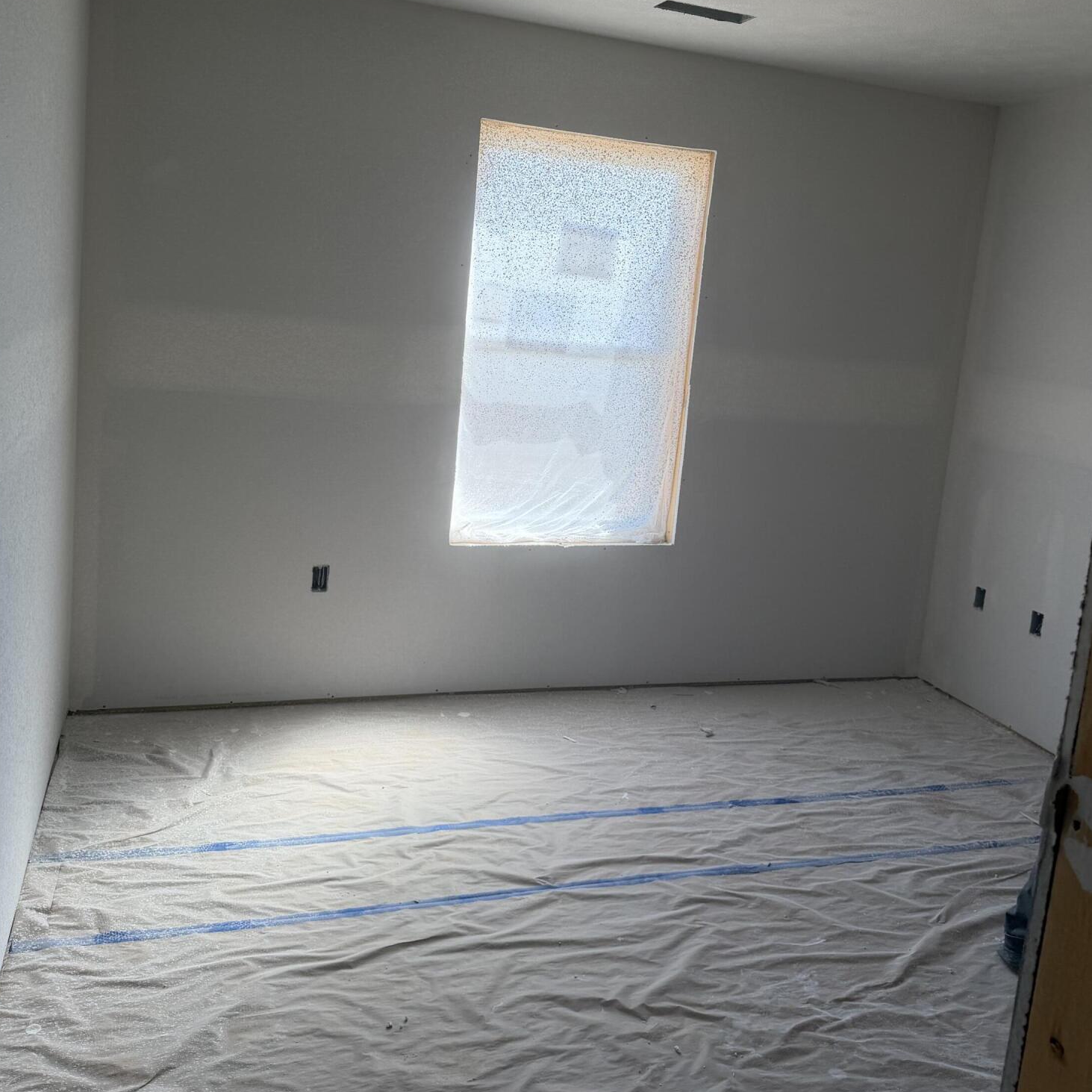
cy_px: 437
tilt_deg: -7.5
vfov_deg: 55.2
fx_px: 1035
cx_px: 537
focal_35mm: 29
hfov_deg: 55.6
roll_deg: -6.2
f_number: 1.78
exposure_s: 1/393
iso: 80
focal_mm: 6.76
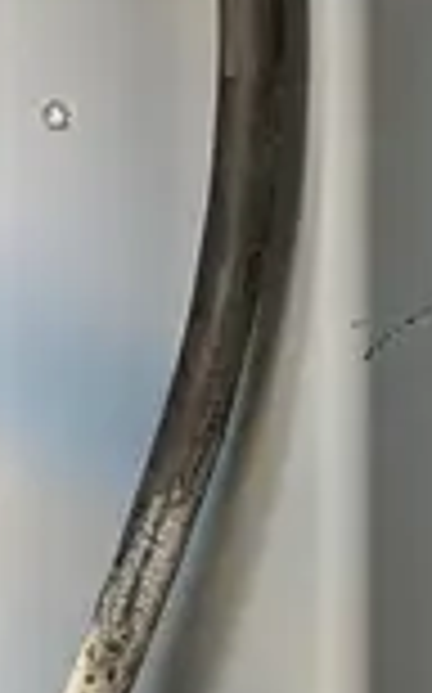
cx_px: 274
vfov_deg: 15.6
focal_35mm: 131
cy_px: -56
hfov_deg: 10.0
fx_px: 2472
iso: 500
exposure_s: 1/60
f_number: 1.8
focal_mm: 4.25
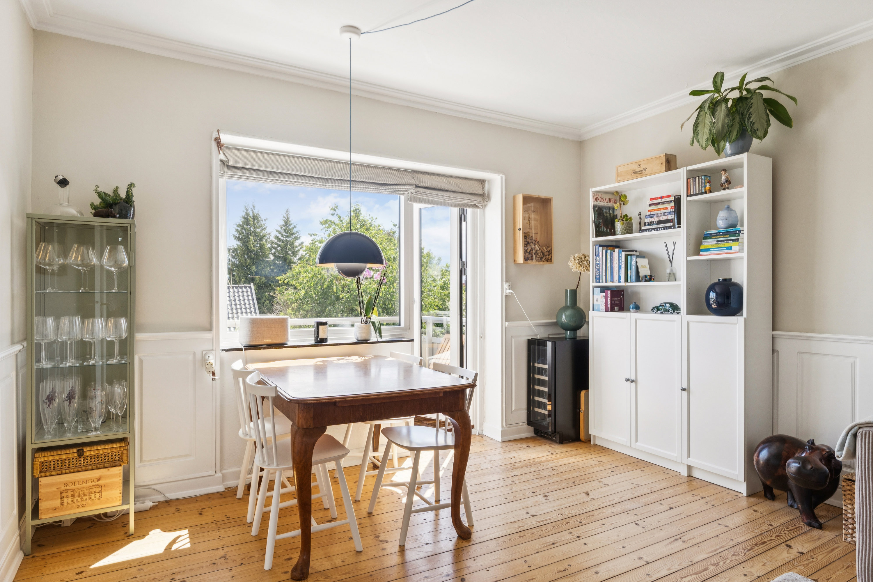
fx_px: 502
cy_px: 291
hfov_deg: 82.0
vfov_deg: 60.2
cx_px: 436
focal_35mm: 21
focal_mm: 13.8
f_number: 7.1
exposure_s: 1/200
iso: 400
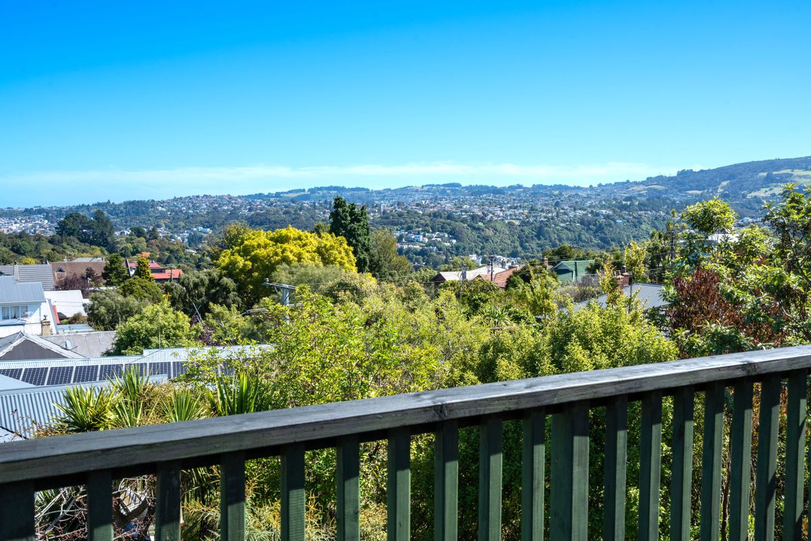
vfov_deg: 37.9
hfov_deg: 54.4
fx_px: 788
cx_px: 406
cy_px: 270
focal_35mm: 35
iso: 100
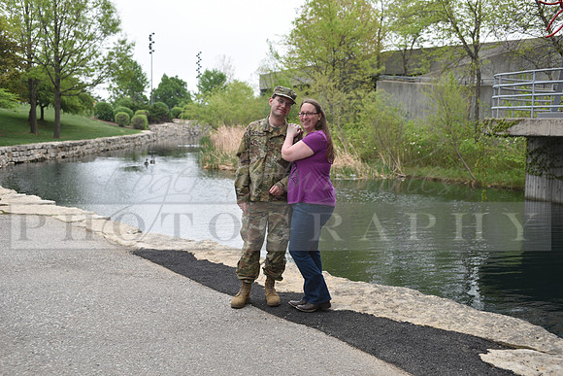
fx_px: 720
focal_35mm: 46
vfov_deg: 29.3
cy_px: 188
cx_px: 282
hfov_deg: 42.7
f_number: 4.5
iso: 200
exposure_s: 1/80
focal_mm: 46
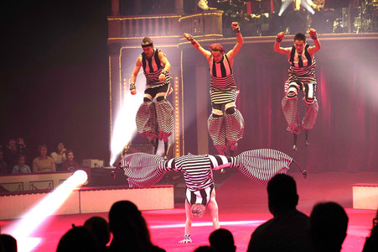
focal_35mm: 75
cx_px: 189
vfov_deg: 18.2
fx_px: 787
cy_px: 126
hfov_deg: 27.0
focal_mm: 75
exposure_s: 1/500
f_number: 3.5
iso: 1000
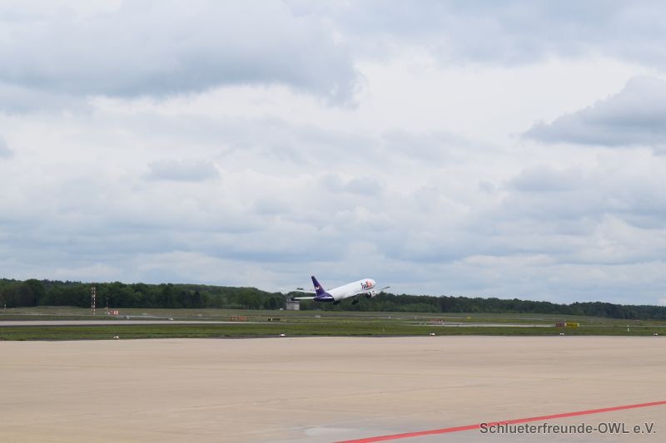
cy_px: 222
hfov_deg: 24.6
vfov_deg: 16.5
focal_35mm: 82
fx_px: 1526
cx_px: 333
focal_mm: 55
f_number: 10
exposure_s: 1/400
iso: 200
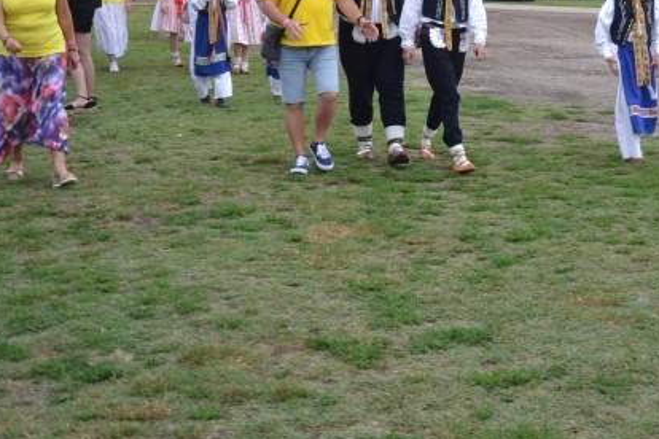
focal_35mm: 73
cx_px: 513
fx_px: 1336
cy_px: 91
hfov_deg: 27.2
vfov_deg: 18.5
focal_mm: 28
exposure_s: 1/80
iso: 400
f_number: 4.5
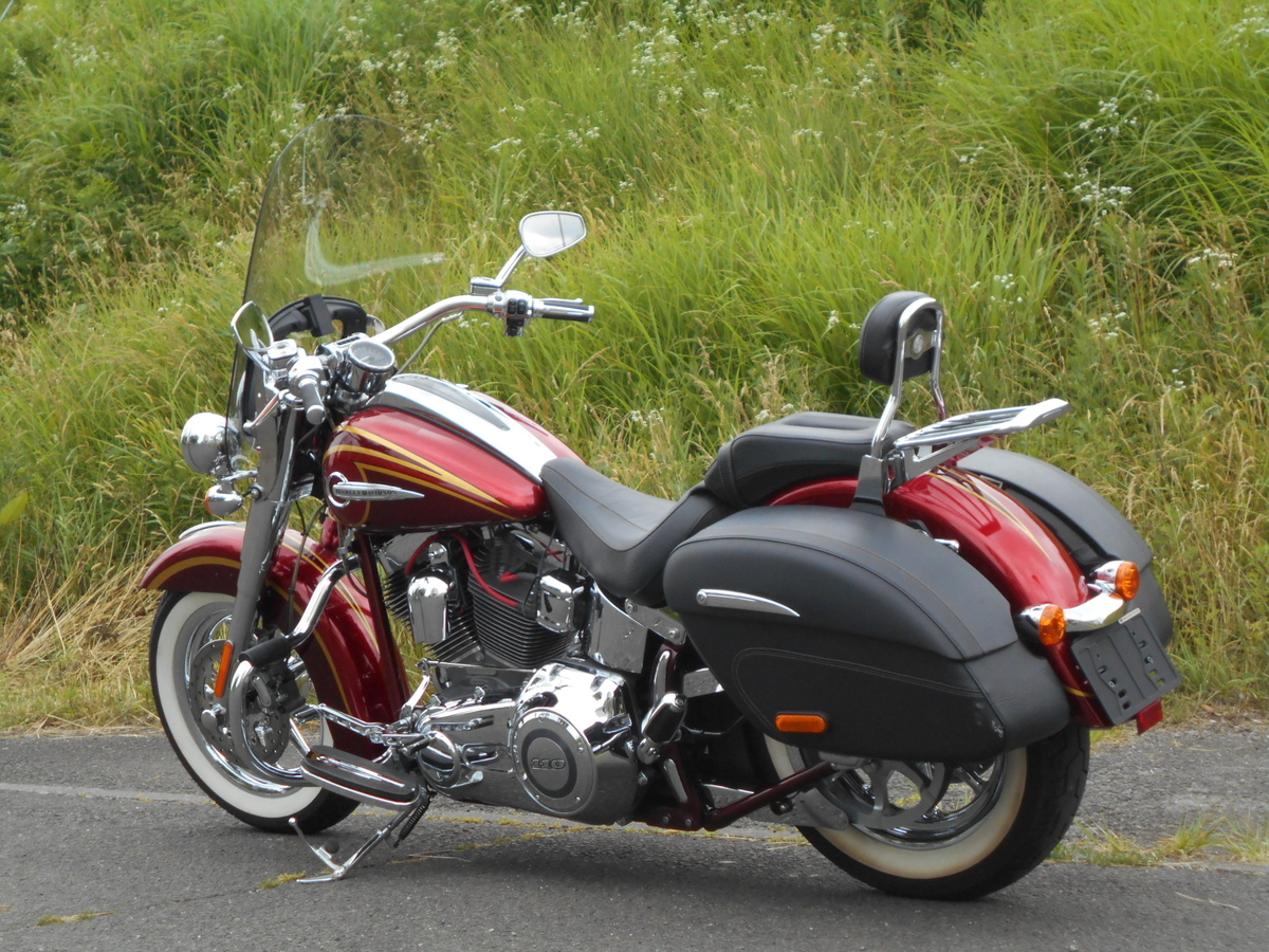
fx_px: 2420
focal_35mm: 66
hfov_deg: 29.4
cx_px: 634
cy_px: 476
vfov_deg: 22.3
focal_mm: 11.6
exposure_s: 1/250
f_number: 5.3
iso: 160
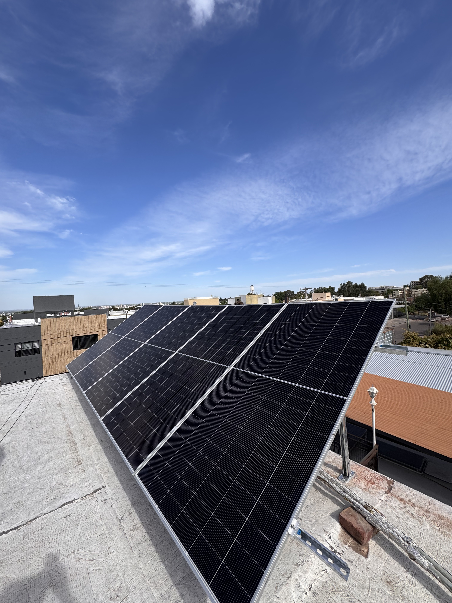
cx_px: 226
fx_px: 244
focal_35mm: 14
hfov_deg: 85.7
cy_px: 302
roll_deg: +2.7
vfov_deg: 102.1
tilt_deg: -2.1
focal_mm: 2.22
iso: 50
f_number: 2.2
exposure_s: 1/1789
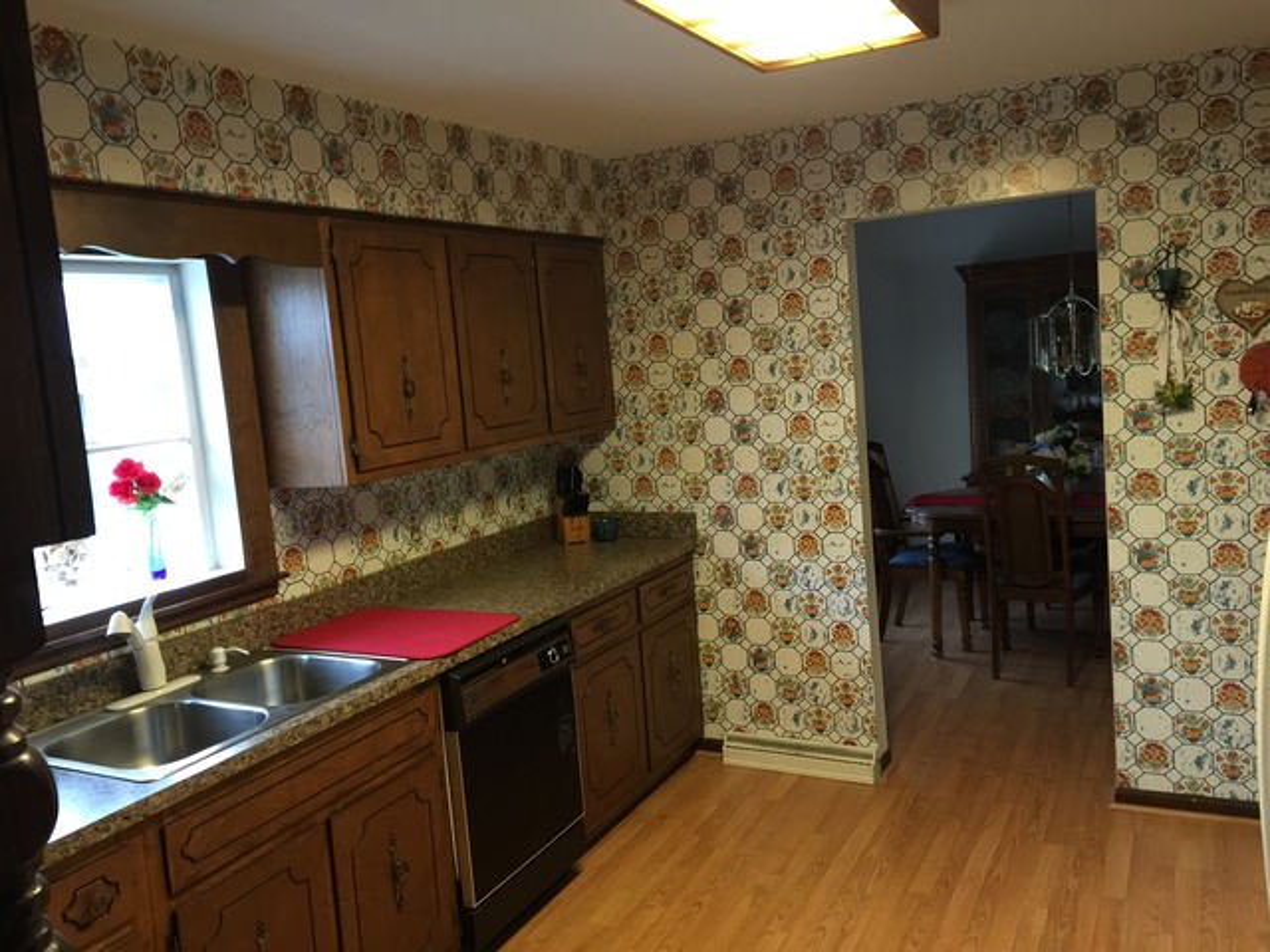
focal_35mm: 29
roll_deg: +4.8
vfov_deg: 48.2
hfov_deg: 61.7
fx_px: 1064
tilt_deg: -7.1
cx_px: 635
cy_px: 476
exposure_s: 1/15
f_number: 2.2
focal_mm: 4.15
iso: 125
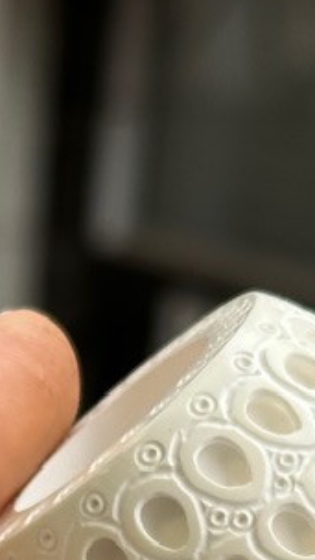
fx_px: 3267
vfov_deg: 9.5
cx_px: -241
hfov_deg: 5.4
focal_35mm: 220
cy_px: 836
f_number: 1.78
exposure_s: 1/231
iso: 50
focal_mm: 6.86
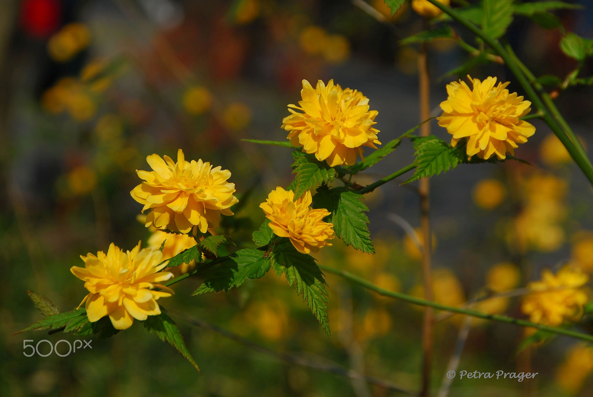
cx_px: 296
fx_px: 2597
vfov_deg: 8.7
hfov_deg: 13.0
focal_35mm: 158
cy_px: 198
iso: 100
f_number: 8
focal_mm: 105
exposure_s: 1/250
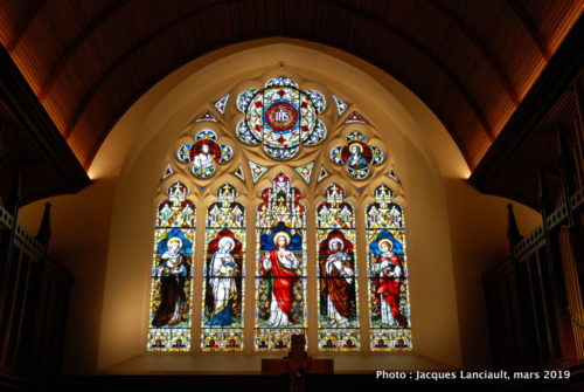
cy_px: 196
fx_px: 658
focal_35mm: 40
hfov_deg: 47.9
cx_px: 292
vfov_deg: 33.1
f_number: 5
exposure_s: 1/100
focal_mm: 27
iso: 500
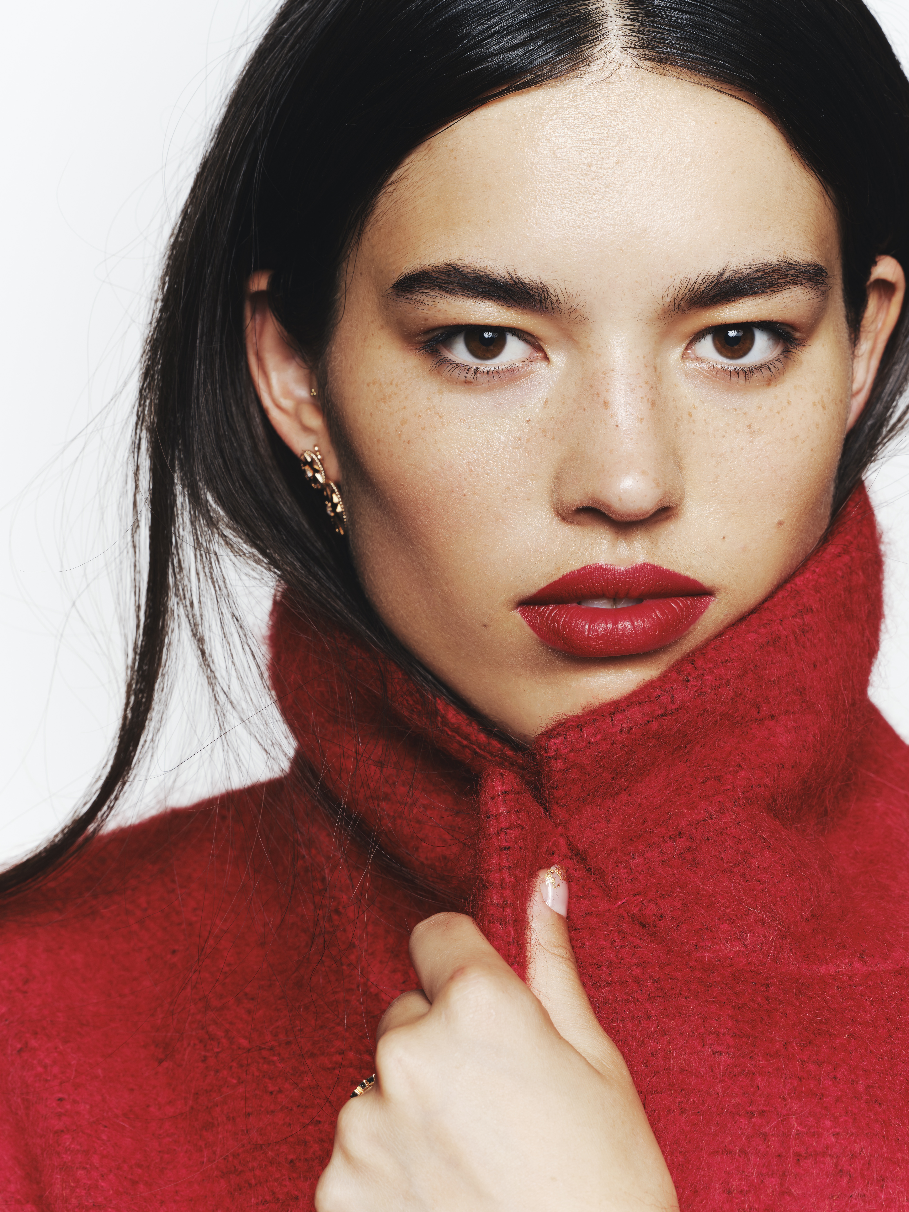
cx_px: 454
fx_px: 3326
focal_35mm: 95
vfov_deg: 20.7
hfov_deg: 15.6
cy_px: 606
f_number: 13
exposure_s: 1/125
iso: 200
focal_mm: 120
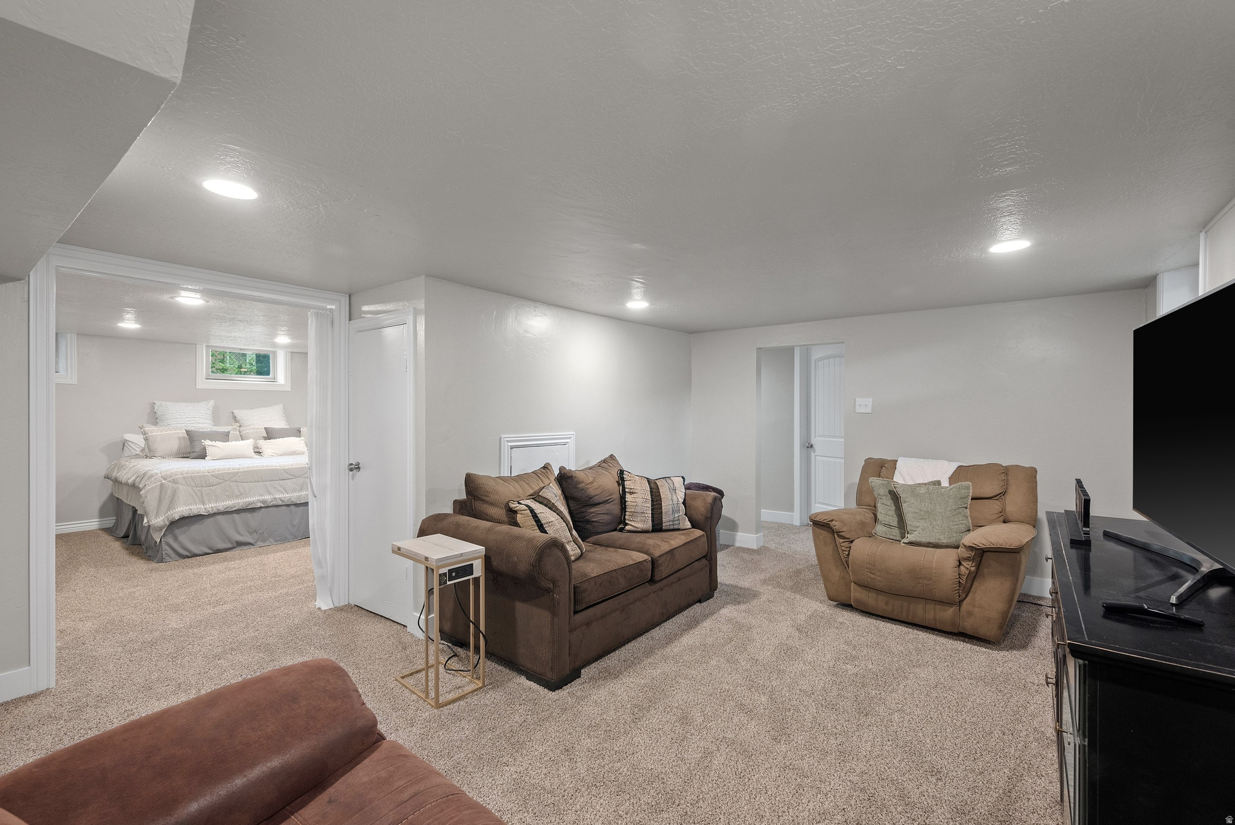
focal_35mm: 15
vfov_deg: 77.4
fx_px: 515
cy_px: 412
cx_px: 618
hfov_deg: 100.4
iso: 500
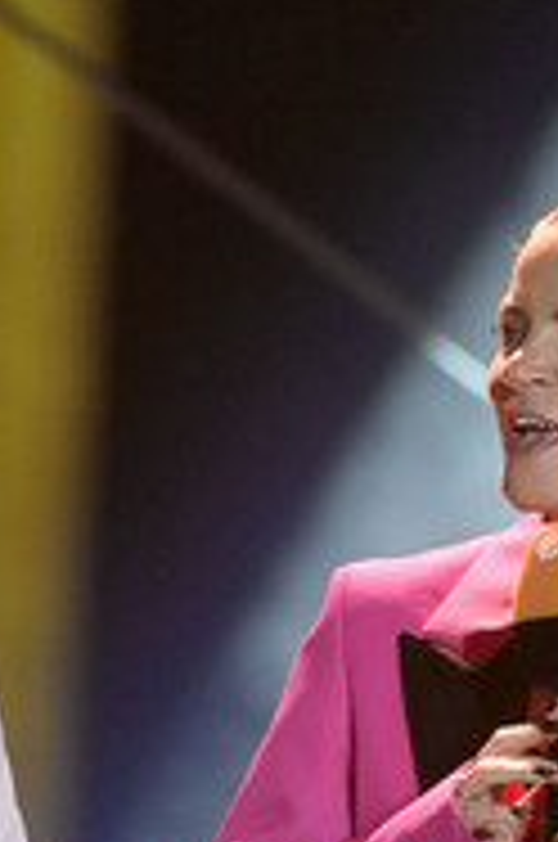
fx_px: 28165
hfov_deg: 1.1
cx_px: 146
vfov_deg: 1.7
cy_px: 504
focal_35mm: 1207
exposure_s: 1/640
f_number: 5.6
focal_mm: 500
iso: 12800
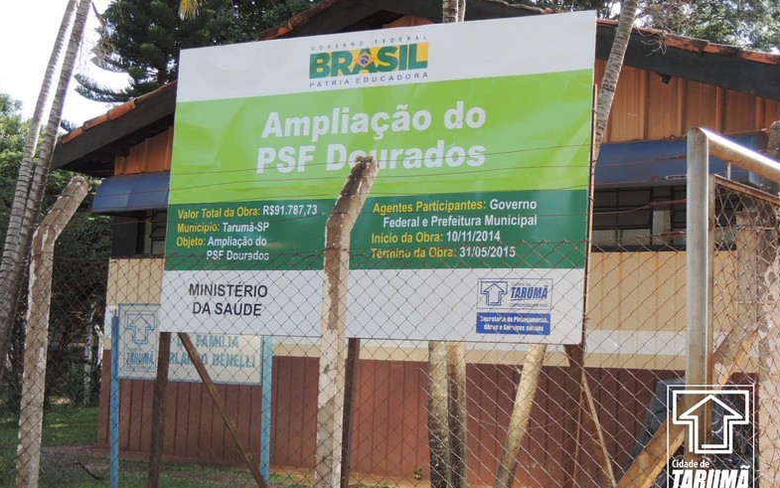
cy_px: 236
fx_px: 1148
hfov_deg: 37.5
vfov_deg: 24.0
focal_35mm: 54
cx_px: 396
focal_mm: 8.9
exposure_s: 1/250
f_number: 3.6
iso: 100
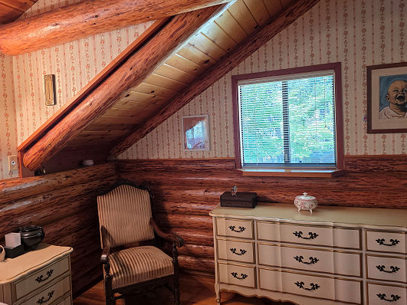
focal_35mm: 26
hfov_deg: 67.3
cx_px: 192
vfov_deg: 53.0
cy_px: 147
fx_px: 306
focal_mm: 6.3
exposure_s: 1/120
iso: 250
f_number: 1.7
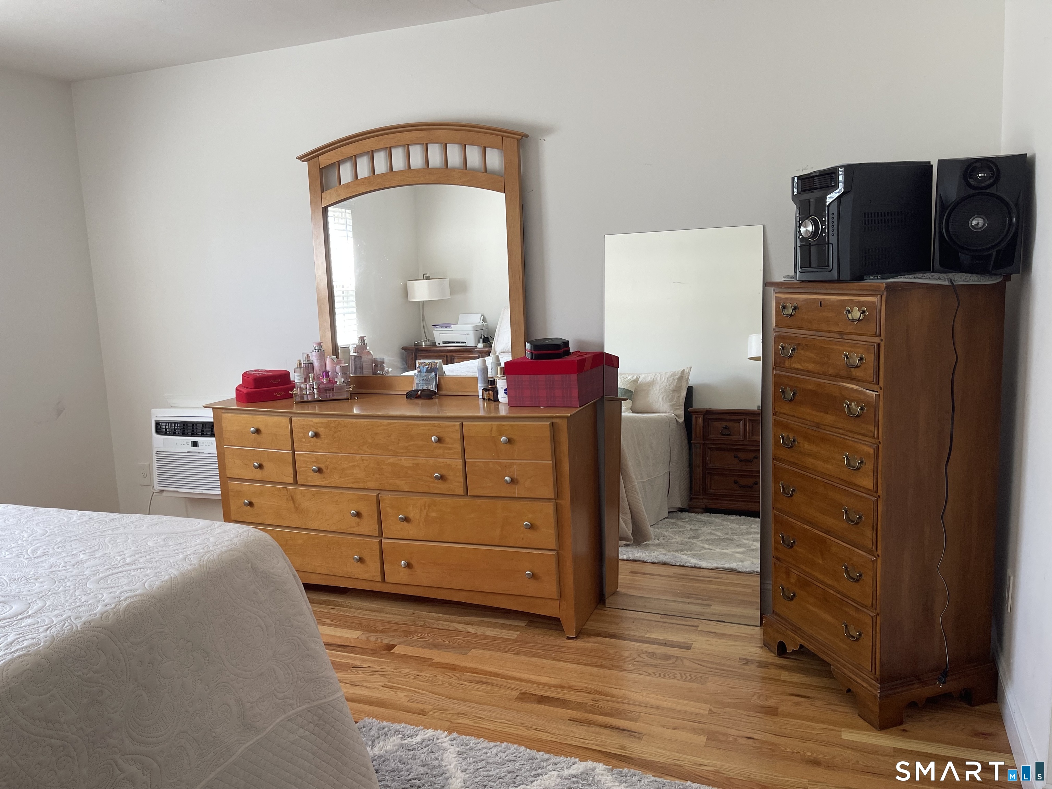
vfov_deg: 54.9
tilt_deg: -8.3
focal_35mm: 25
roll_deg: +2.1
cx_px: 526
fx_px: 760
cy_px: 394
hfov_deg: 69.4
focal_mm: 5.1
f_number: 1.6
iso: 125
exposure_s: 1/120
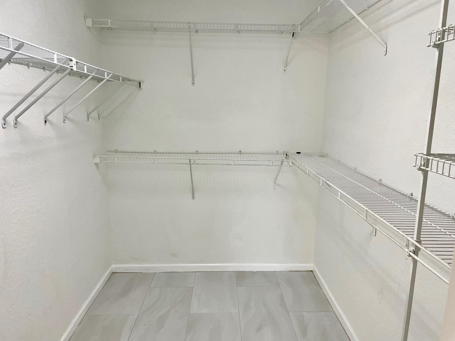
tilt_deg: -10.8
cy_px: 170
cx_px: 228
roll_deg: -2.1
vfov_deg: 53.1
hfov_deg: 67.3
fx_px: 342
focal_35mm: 26
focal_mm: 4.2
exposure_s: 1/120
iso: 125
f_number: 1.6
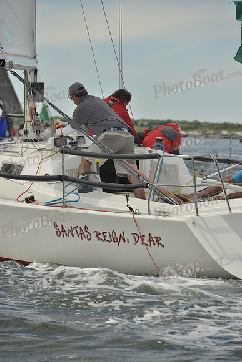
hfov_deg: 6.9
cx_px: 121
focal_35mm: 200
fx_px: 2015
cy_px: 181
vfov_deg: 10.3
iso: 280
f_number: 8
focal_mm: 200
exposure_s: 1/1600
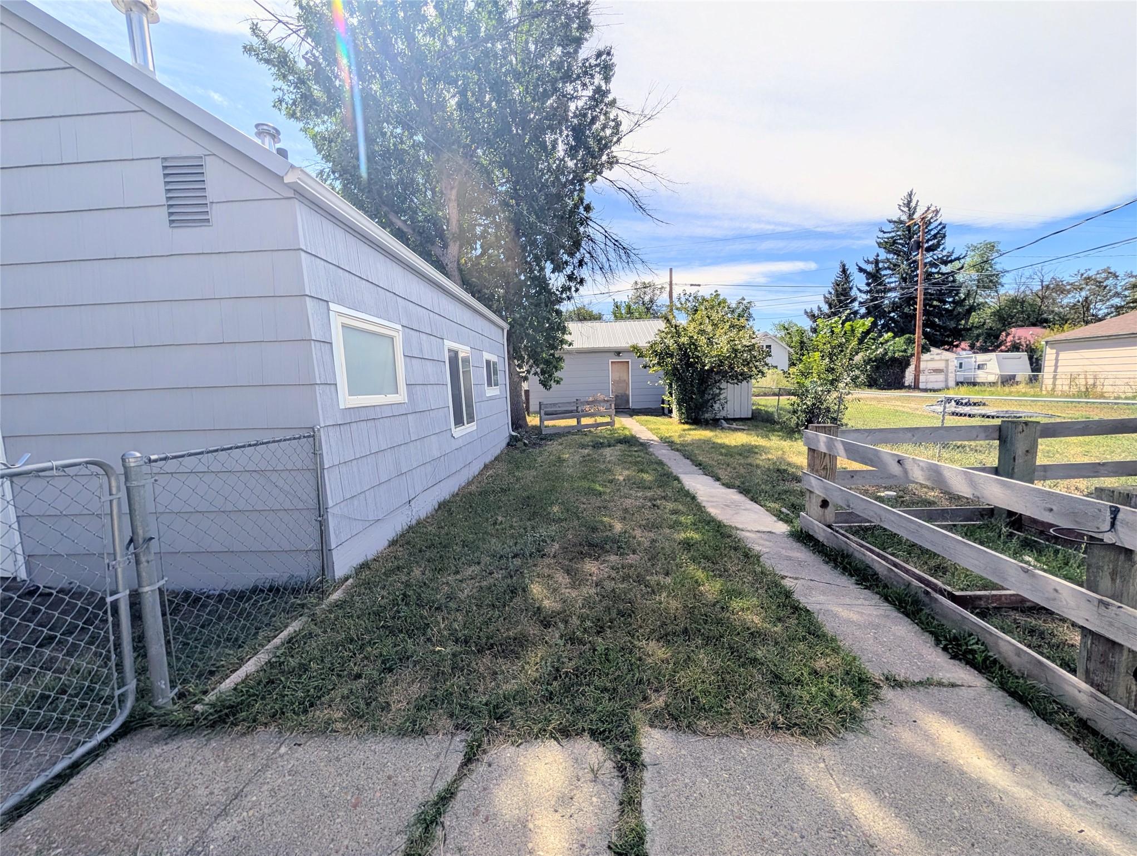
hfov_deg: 110.5
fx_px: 395
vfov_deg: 94.6
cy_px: 428
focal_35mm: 12
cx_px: 568
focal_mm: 2.02
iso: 52
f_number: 1.7
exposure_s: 1/3436
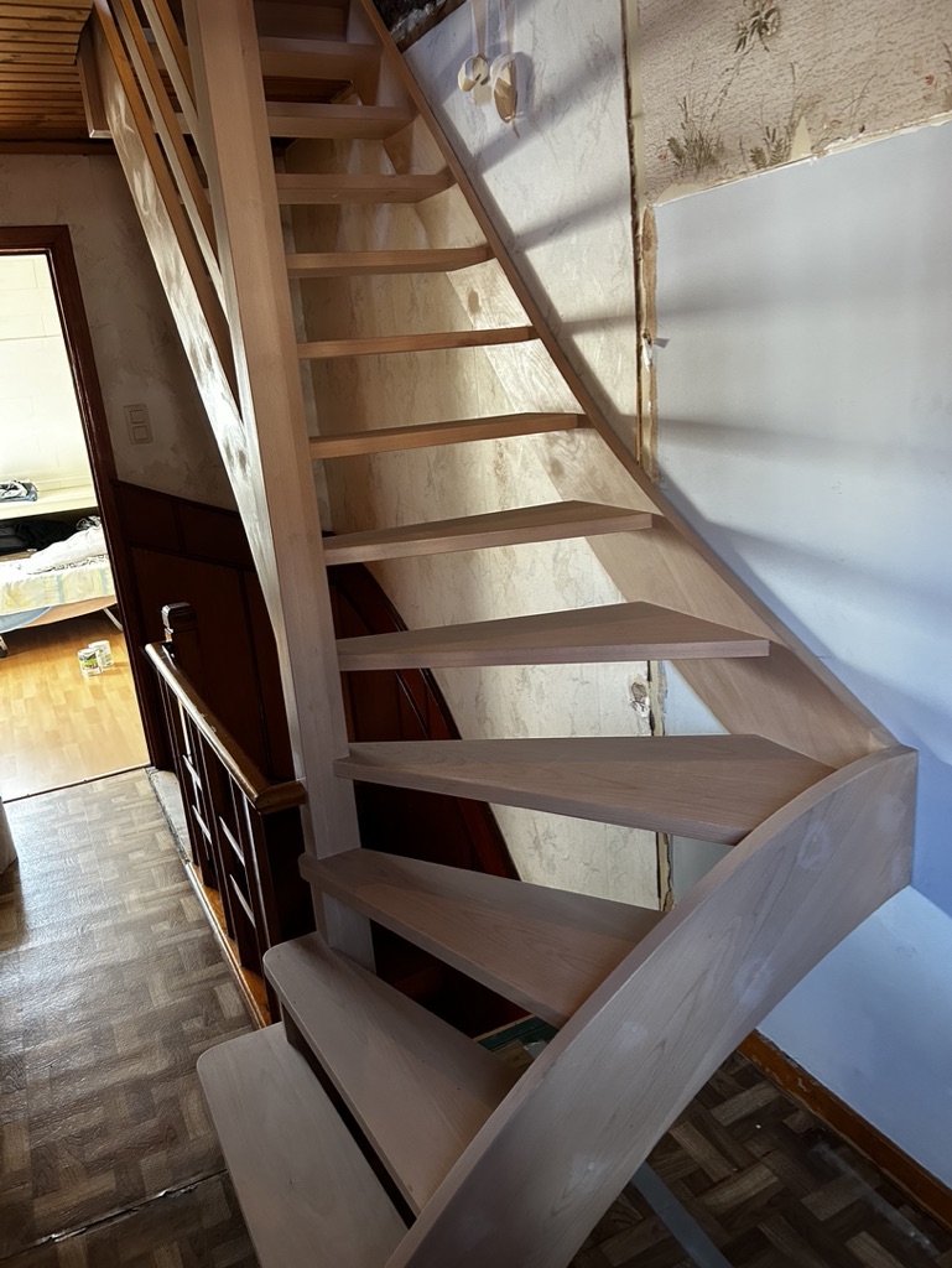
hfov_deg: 53.1
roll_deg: +4.9
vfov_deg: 67.3
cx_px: 476
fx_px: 953
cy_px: 634
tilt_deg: -14.9
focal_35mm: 26
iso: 320
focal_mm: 5.7
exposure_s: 1/60
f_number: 1.5
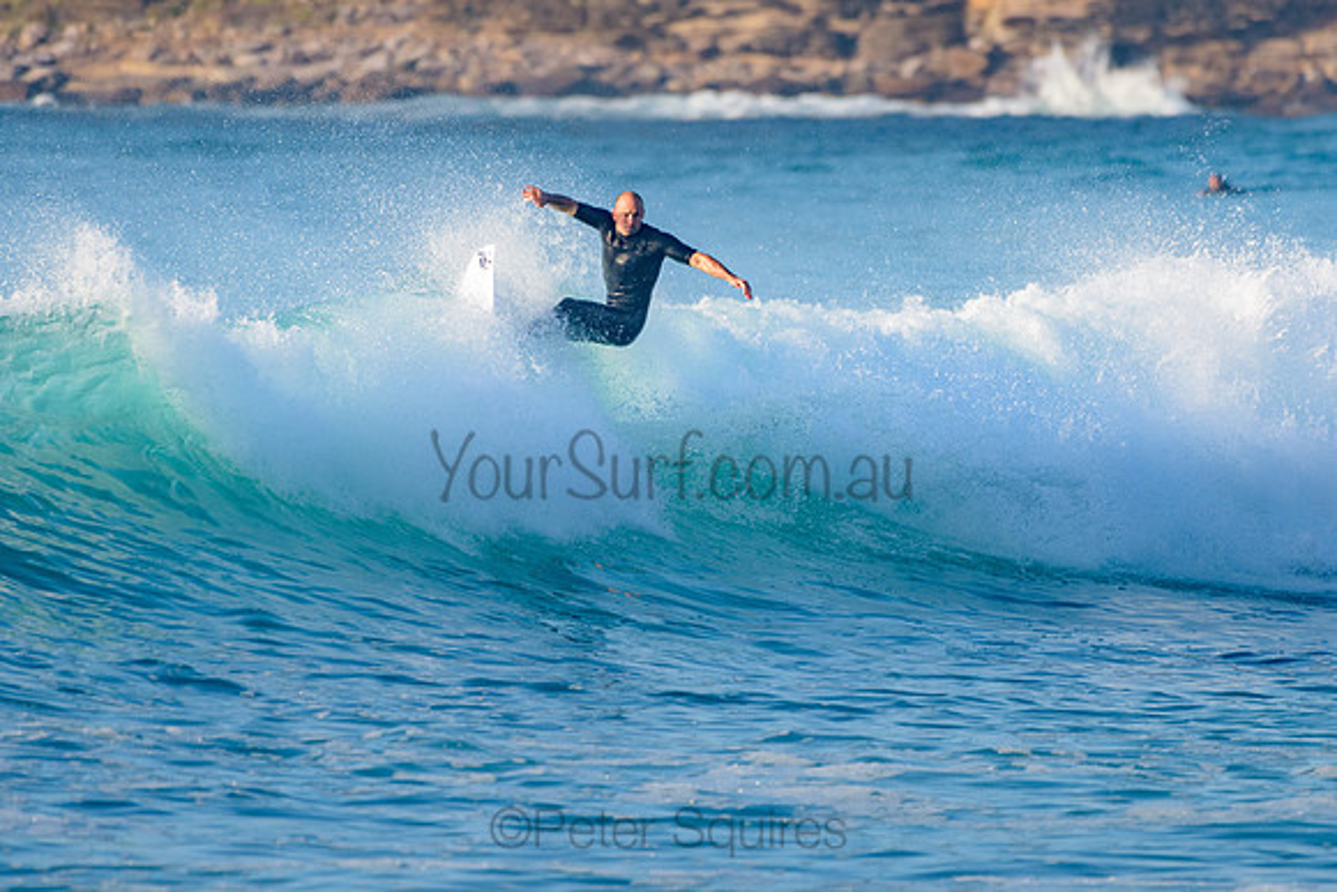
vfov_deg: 2.2
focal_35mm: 612
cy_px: 401
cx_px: 719
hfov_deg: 3.4
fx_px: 22743
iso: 720
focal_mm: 500
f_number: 5.6
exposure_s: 1/2000
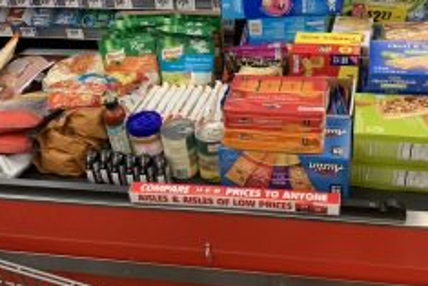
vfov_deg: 31.9
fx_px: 500
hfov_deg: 46.2
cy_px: 122
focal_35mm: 42
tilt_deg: -32.3
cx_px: 251
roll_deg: +3.8
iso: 80
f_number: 1.8
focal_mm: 4.25
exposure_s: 1/49
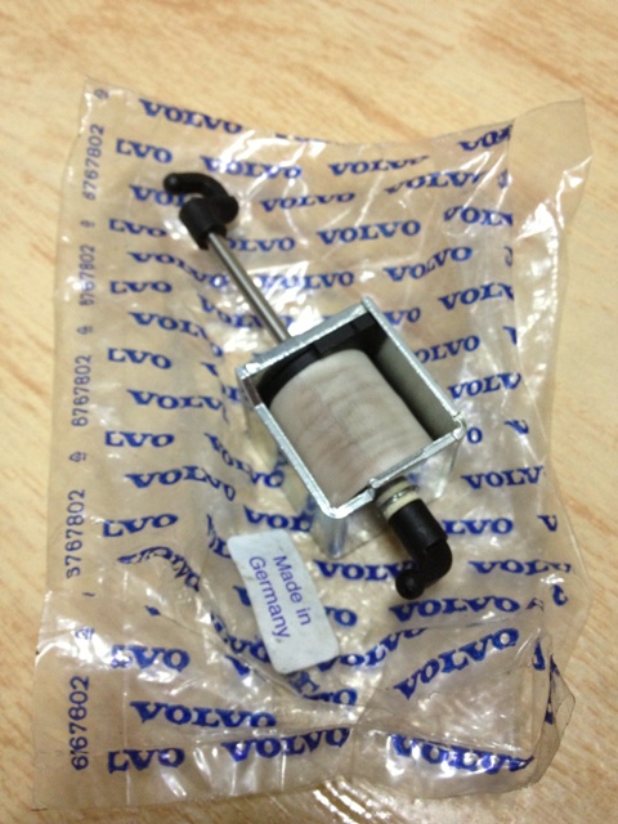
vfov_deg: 52.6
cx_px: 309
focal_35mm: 35
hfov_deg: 40.7
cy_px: 412
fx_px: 833
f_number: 2.4
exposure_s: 1/20
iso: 250
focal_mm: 4.28
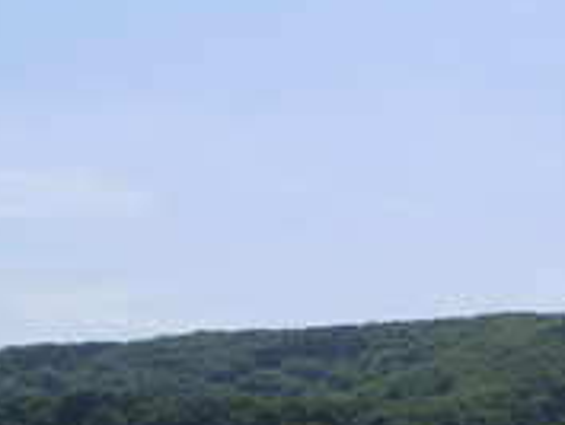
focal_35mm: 162
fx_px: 2646
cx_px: 603
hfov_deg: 12.0
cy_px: 281
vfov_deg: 9.2
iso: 50
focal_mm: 6.8
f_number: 6.7
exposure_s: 1/350
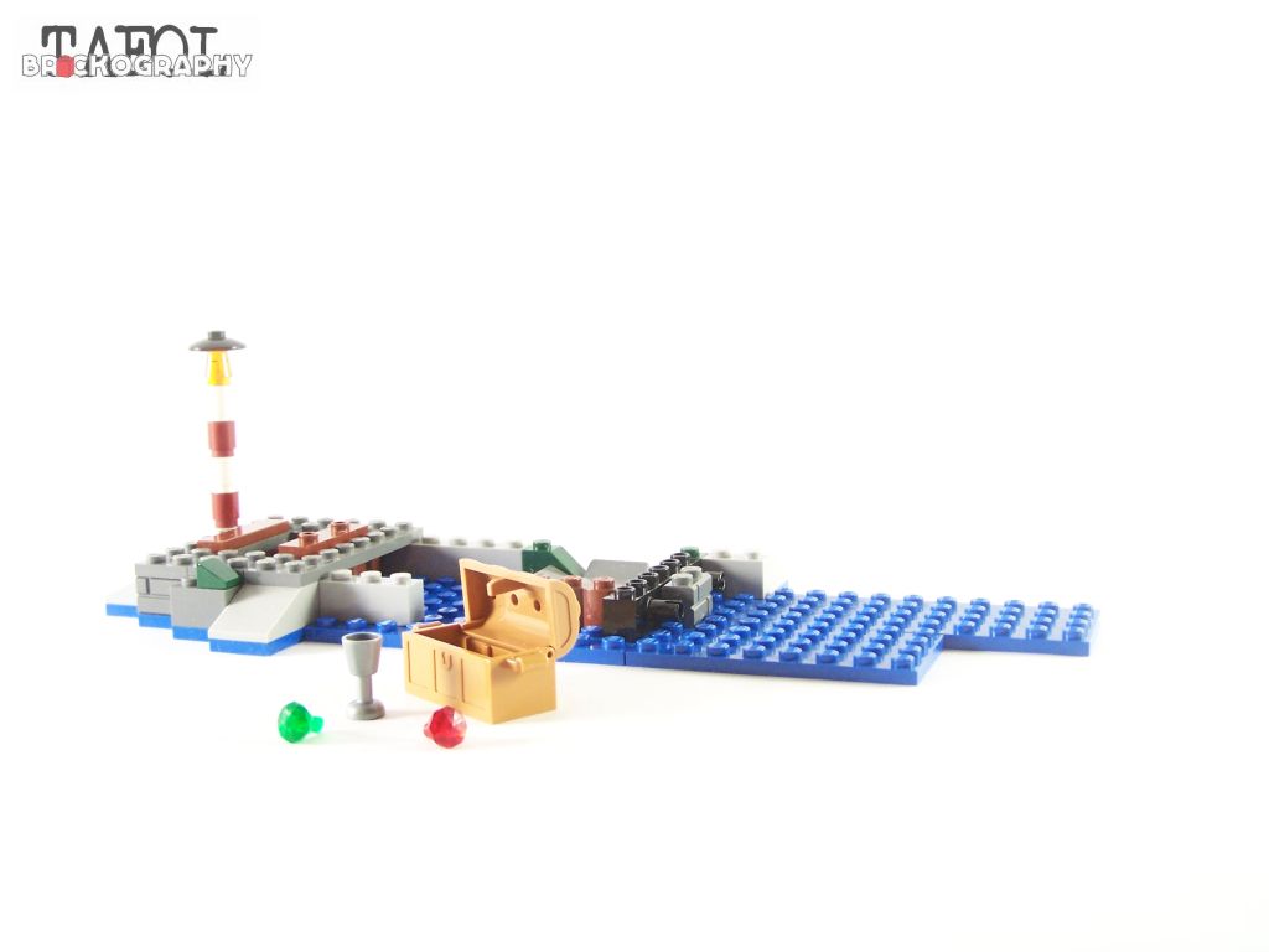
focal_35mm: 43
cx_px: 634
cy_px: 476
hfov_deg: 43.9
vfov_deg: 33.6
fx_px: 1576
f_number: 3.2
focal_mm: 7.1
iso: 200
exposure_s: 1/20
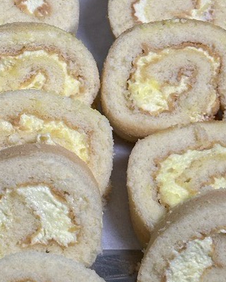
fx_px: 1187
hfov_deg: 10.7
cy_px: 13
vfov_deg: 13.4
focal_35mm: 142
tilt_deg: -48.4
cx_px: -46
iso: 64
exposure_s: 1/1751
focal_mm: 6.86
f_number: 1.78
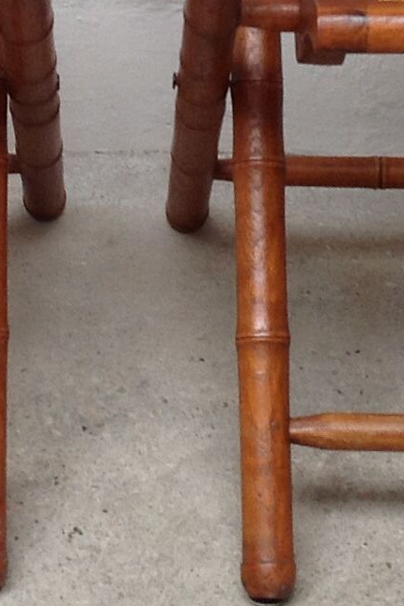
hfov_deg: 9.4
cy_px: -4
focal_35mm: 146
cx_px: 140
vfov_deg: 13.8
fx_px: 2457
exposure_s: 1/30
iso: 100
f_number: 2.4
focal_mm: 4.28
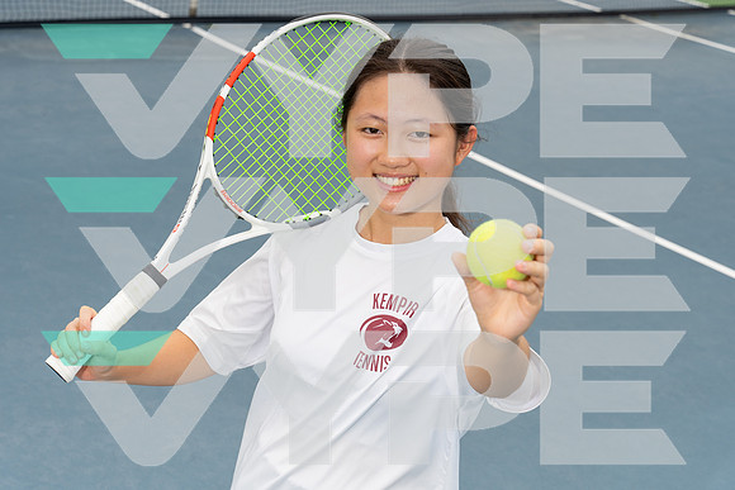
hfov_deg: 28.8
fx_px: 1429
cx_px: 368
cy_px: 245
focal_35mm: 70
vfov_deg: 19.5
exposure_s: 1/250
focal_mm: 70
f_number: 8
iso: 100
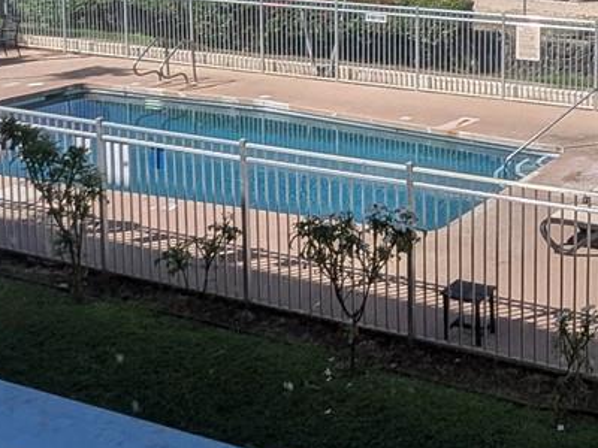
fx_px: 898
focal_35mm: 52
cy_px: -25
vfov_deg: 26.2
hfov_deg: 32.6
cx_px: 647
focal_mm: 1.54
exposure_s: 1/1110
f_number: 2.2
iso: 29
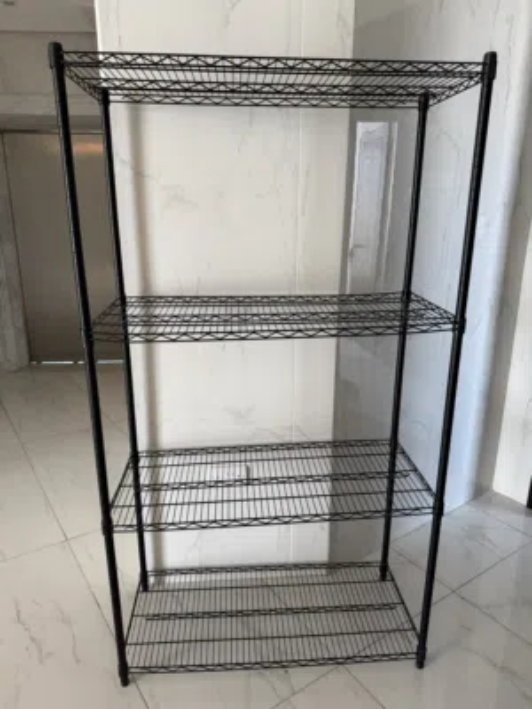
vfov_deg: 71.6
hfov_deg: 56.8
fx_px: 492
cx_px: 266
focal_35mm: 24
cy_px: 354
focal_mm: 6.76
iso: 800
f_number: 1.78
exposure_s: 1/50
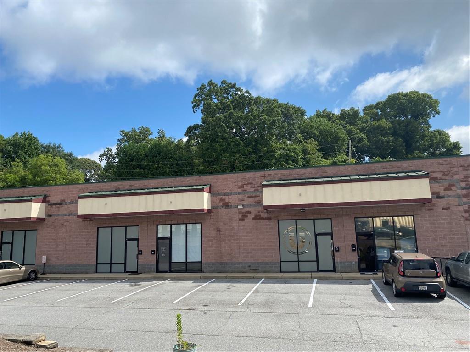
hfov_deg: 67.3
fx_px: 353
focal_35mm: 26
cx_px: 235
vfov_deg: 53.1
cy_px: 176
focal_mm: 4.25
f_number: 1.8
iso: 32
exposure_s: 1/3205
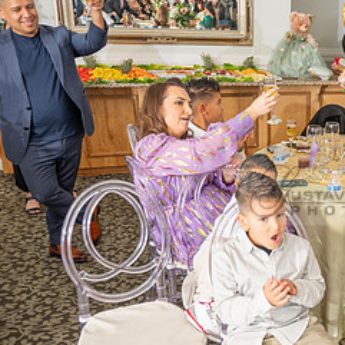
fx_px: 553
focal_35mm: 49
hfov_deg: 31.5
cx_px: 362
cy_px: 191
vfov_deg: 34.6
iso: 500
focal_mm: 24
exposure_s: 1/160
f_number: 3.5
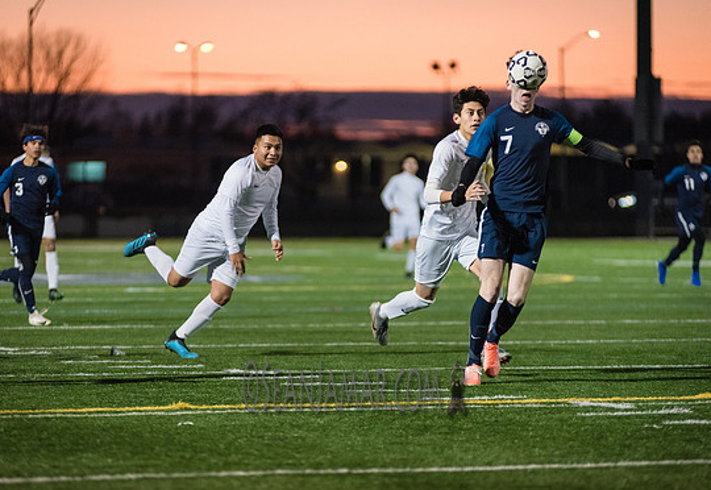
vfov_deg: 6.4
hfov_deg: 9.3
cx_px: 345
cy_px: 256
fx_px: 4390
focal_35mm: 220
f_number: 2.8
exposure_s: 1/800
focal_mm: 200
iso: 5000
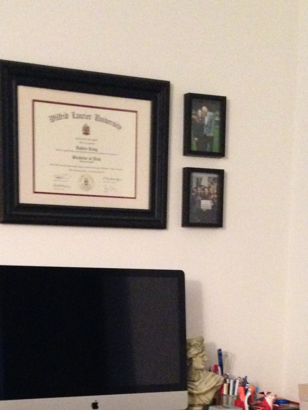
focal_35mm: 68
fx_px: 807
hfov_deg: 21.6
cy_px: 370
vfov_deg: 27.5
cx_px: 134
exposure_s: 1/15
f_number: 2.4
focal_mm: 4.12
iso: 800
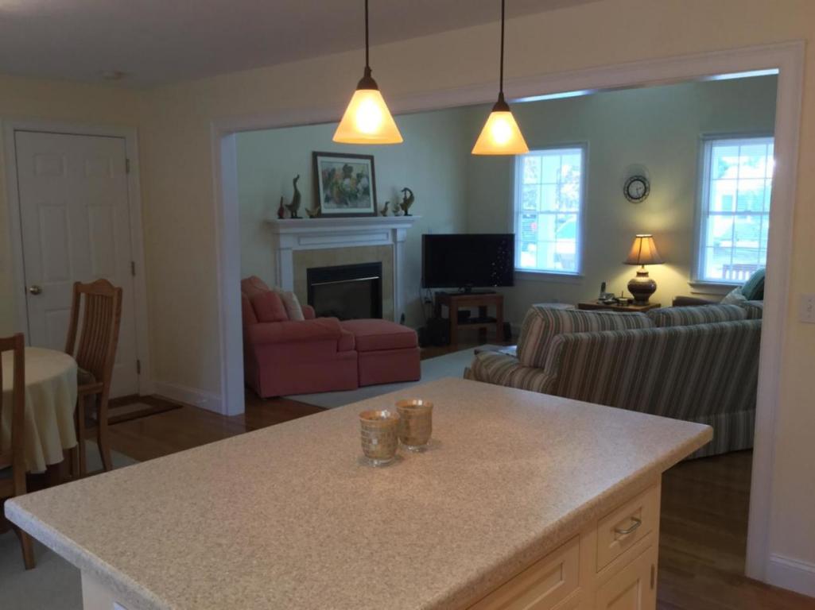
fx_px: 730
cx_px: 408
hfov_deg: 58.4
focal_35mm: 31
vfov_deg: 45.4
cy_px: 305
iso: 125
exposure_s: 1/30
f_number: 2.4
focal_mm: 3.3
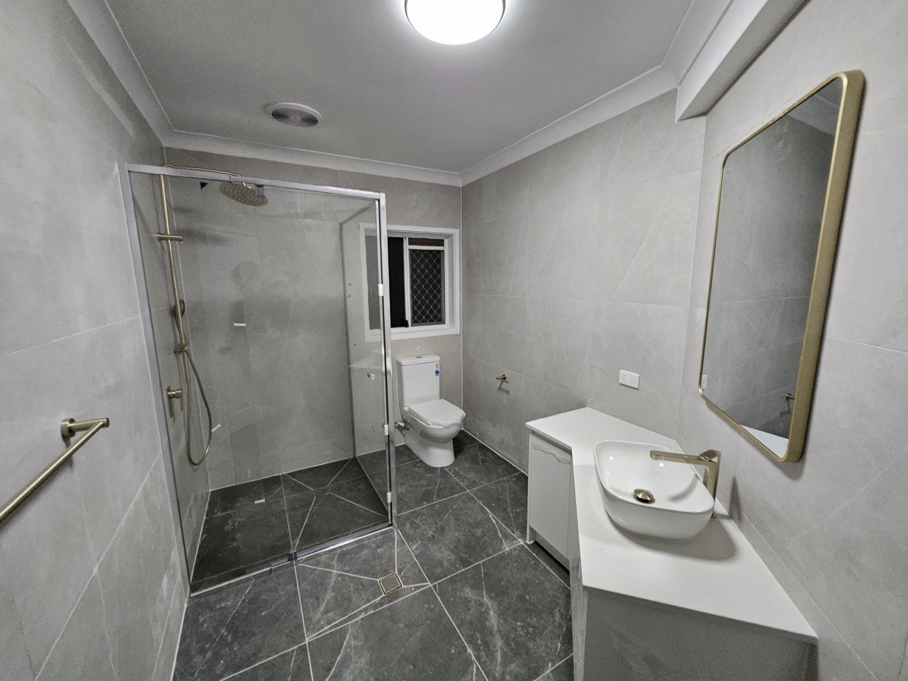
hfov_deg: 106.2
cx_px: 454
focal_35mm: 13
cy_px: 340
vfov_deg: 89.9
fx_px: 341
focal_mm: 1.74
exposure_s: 1/50
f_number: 2.2
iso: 320
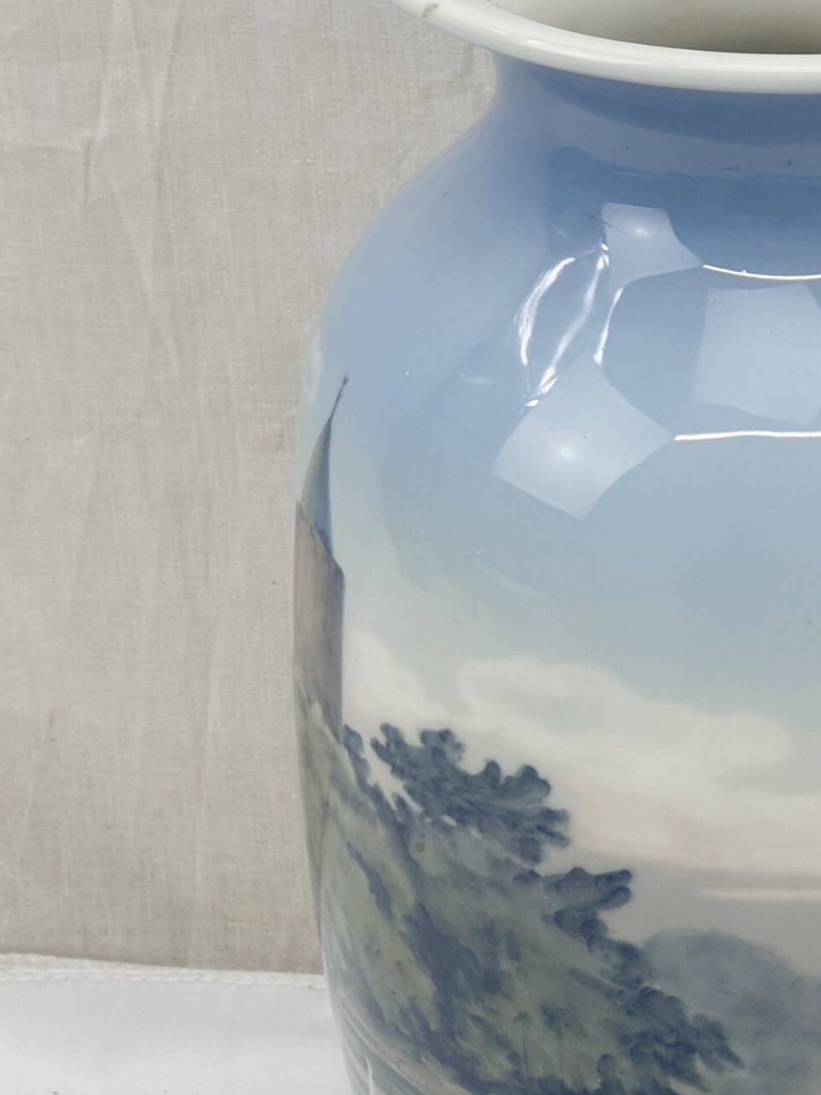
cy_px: 696
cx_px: 796
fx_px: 3257
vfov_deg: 19.0
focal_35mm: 103
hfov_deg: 14.2
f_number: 2.4
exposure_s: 1/33
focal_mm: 6
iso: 100
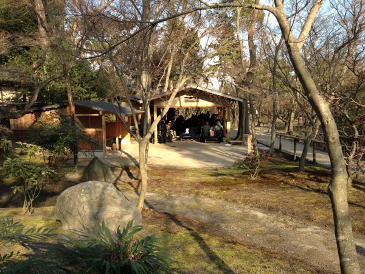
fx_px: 348
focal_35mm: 33
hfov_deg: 55.4
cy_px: 137
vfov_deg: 42.9
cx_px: 182
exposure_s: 1/387
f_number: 2.4
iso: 50
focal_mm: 4.13
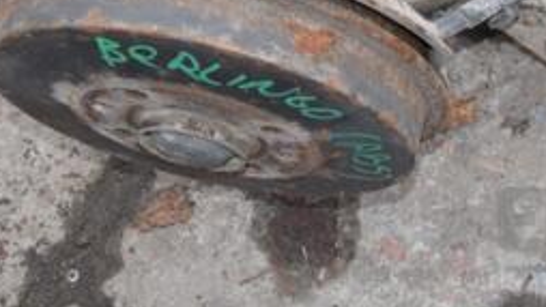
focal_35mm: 141
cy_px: -67
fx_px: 2042
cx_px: 458
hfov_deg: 15.1
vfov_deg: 8.5
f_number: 9
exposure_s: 1/200
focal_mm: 38
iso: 800
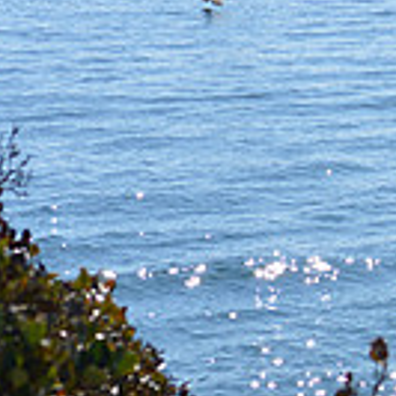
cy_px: -170
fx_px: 3959
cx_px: 700
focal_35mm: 306
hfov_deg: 5.6
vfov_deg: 5.7
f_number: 10
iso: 100
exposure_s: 1/400
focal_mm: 55
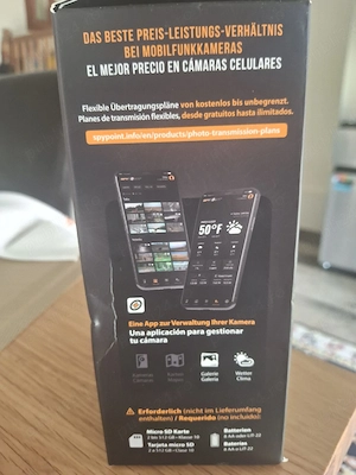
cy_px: 238
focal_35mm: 25
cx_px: 178
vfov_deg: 69.4
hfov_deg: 54.9
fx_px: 343
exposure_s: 1/50
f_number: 1.8
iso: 250
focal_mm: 4.69
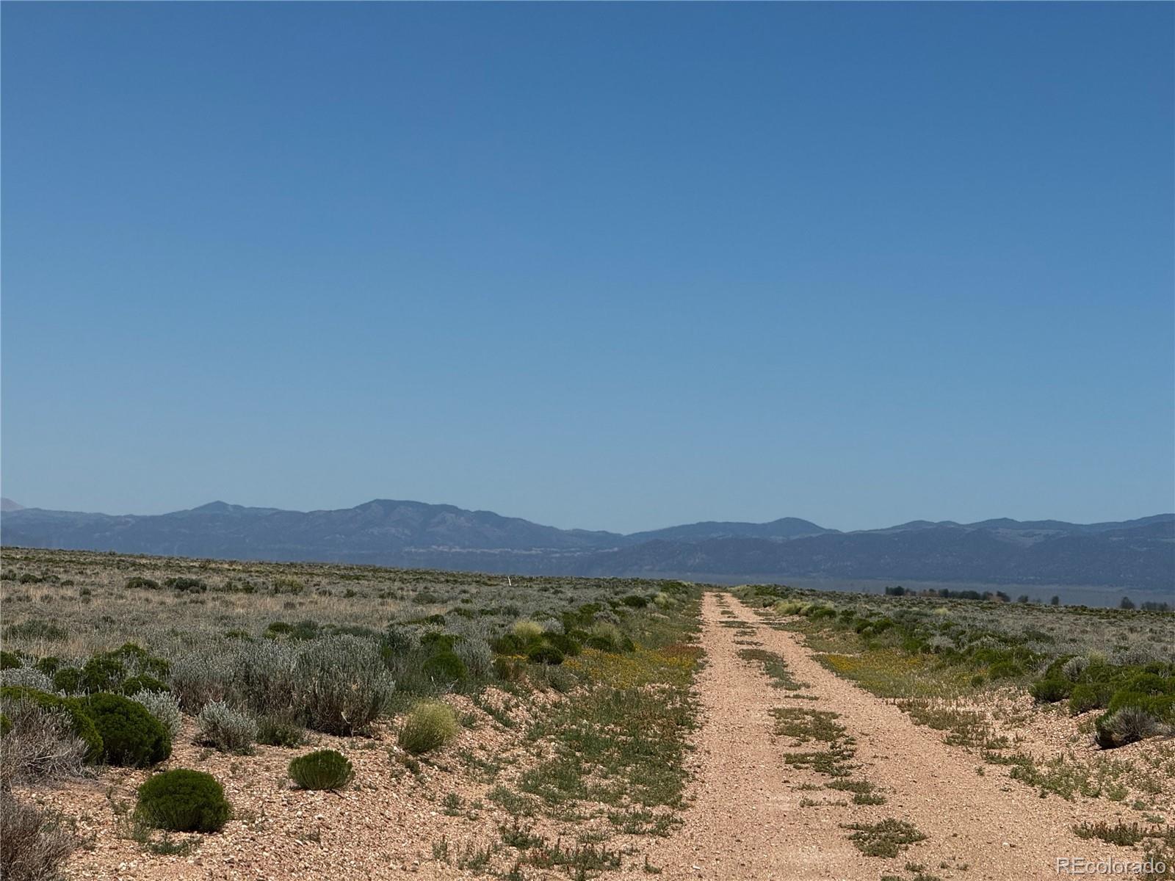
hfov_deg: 16.4
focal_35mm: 120
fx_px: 4073
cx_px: 588
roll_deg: -3.8
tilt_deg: +2.2
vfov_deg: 12.3
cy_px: 440
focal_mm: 15.66
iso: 50
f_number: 2.8
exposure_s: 1/2525
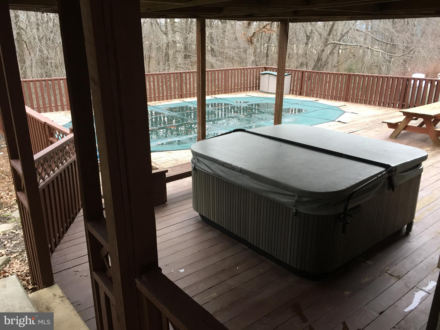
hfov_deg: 61.7
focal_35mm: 29
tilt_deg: -19.0
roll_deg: +1.2
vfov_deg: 48.2
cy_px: 165
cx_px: 220
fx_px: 369
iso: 32
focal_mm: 4.15
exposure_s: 1/30
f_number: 2.2
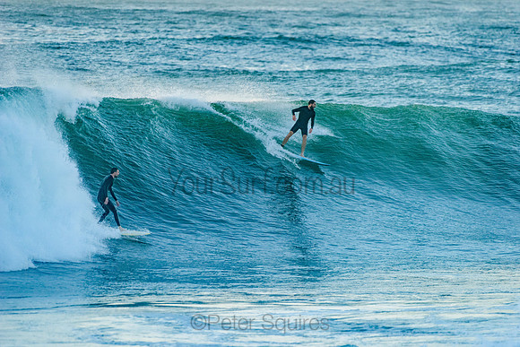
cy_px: 174
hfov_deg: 4.1
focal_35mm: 500
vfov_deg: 2.8
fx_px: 7225
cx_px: 260
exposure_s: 1/1600
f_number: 5.6
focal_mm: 500
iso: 800
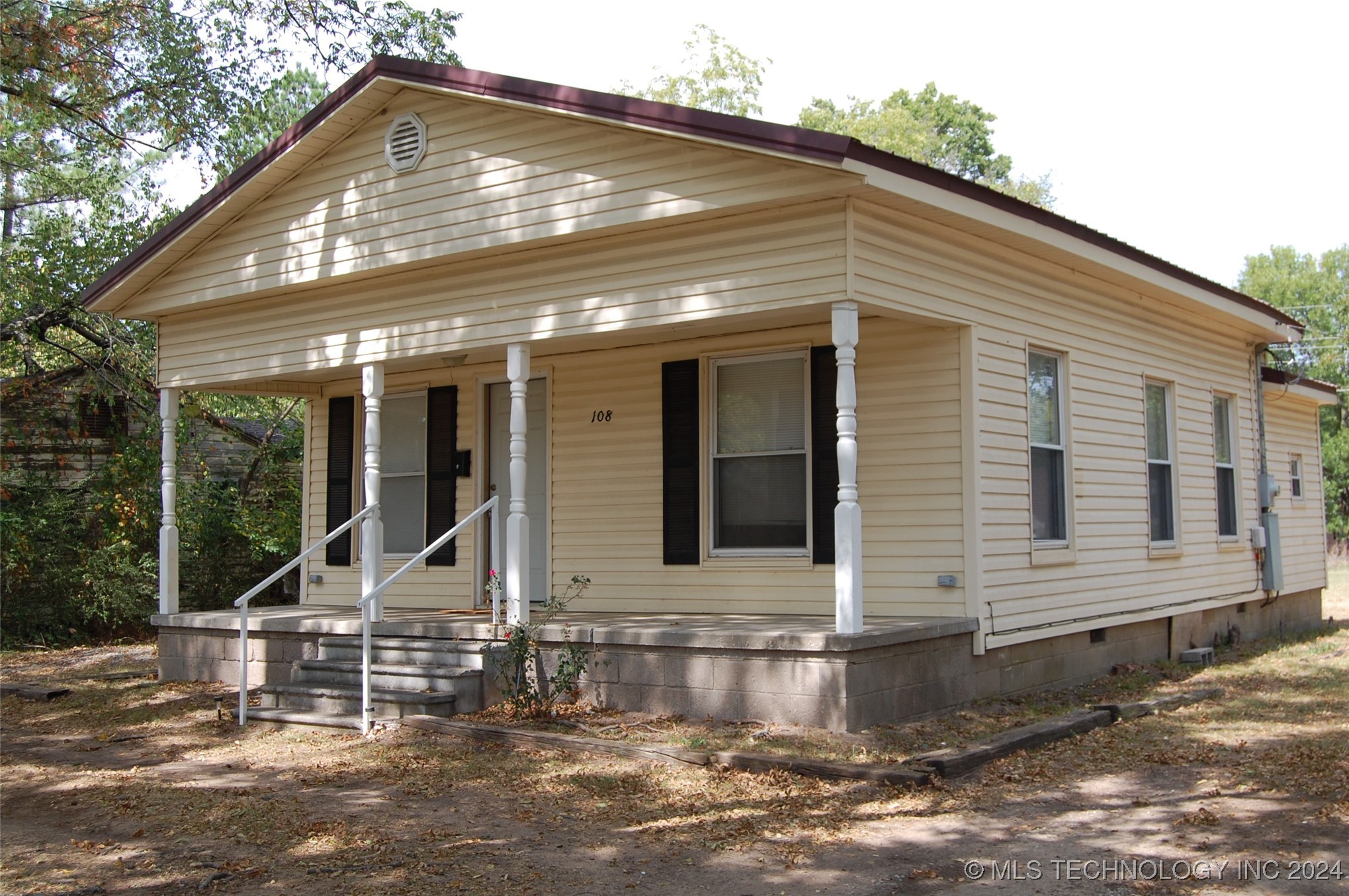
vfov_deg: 34.1
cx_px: 674
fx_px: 1460
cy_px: 448
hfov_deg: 49.6
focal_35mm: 39
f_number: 7.1
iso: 200
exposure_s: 1/200
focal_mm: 26
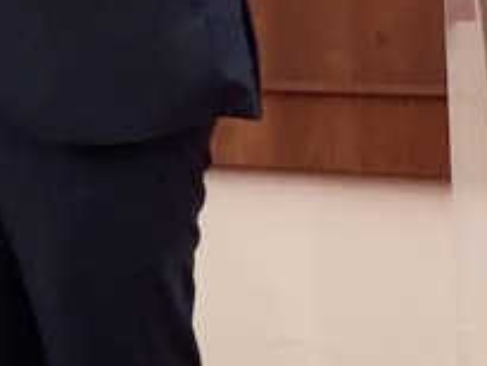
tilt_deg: +3.1
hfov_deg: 9.5
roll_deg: +0.1
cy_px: -188
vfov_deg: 7.2
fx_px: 2858
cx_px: -247
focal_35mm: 203
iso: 500
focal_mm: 6
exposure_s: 1/33
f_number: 2
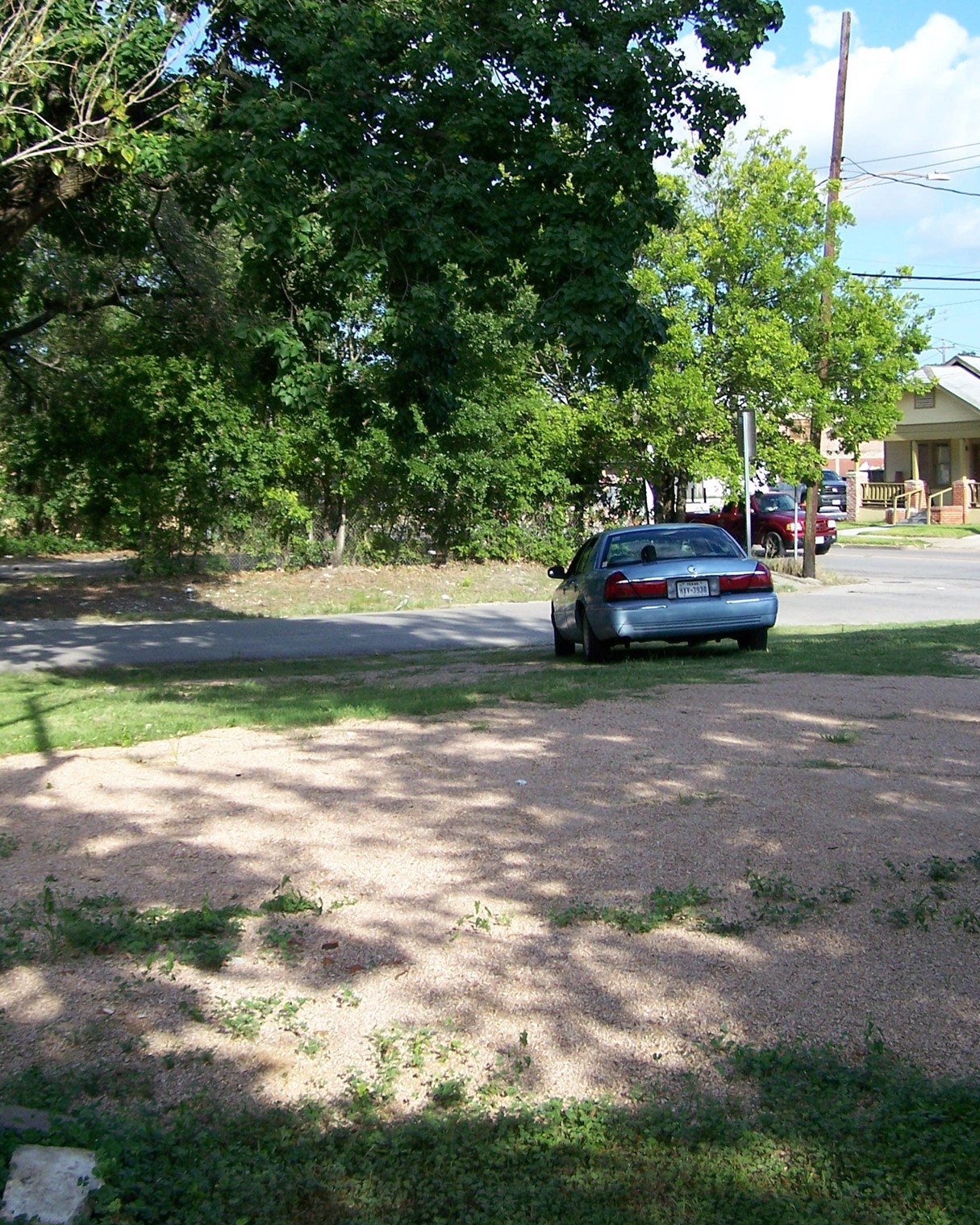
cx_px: 470
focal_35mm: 50
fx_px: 1813
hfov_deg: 30.2
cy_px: 608
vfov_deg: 37.3
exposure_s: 1/640
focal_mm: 6.3
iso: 80
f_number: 2.8
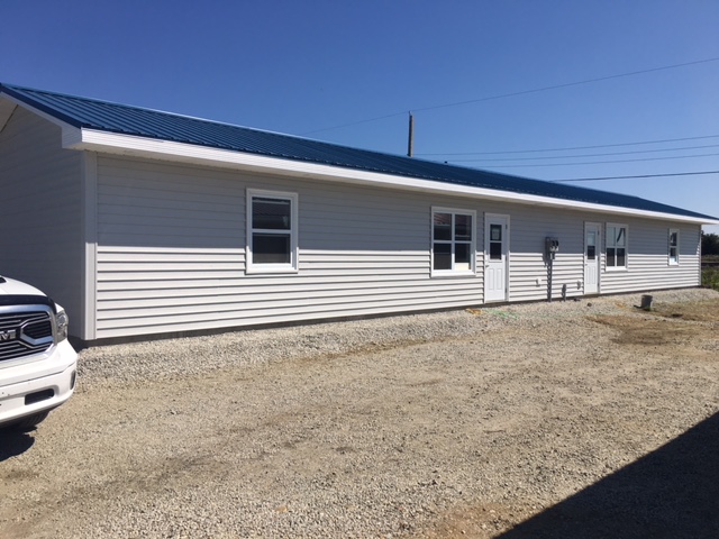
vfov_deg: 48.2
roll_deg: +0.3
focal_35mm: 29
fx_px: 602
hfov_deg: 61.7
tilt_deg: -0.9
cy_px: 270
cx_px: 360
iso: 25
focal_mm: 4.15
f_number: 2.2
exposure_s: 1/3077
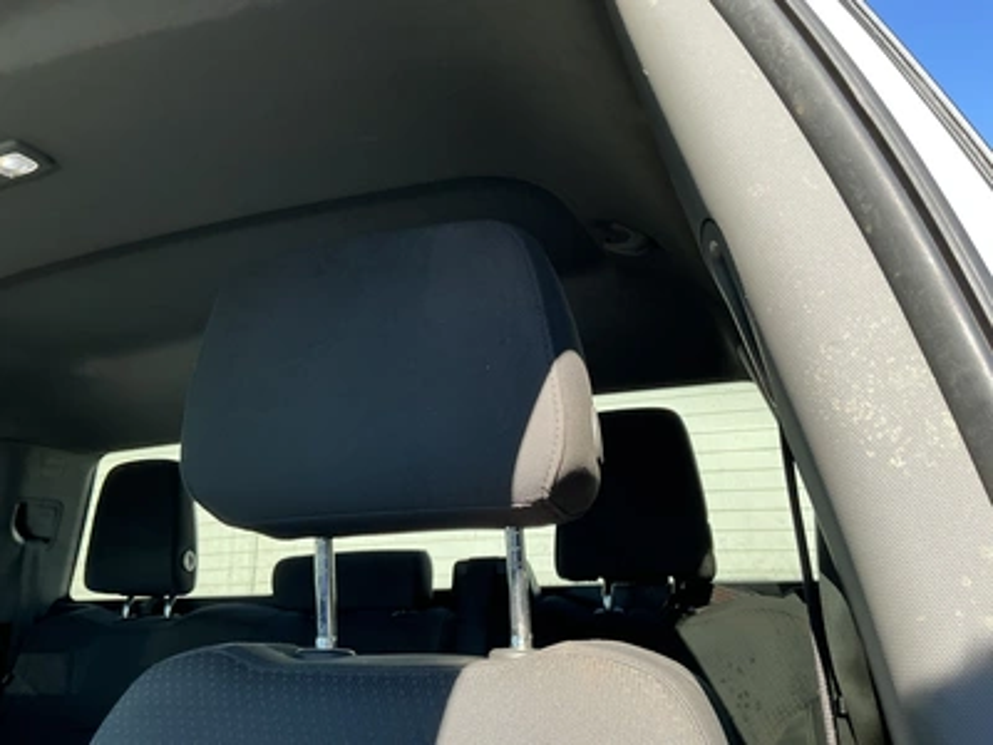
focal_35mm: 28
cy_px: 372
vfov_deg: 49.7
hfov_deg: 63.4
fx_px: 803
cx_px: 496
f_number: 1.8
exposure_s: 1/162
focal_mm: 3
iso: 20
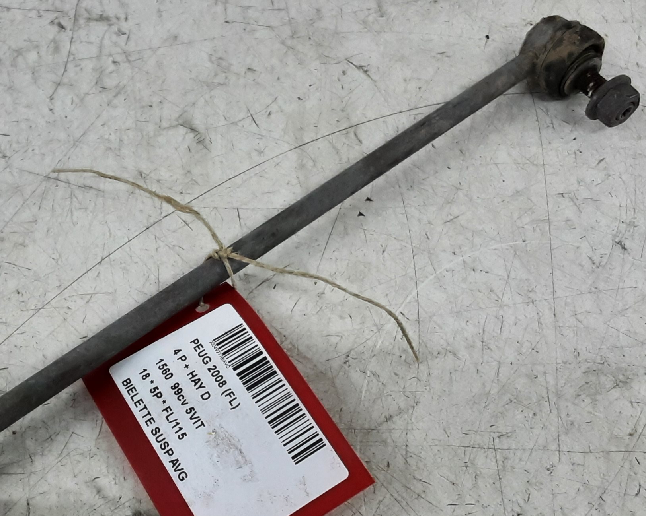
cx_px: 178
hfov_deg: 34.8
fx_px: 1013
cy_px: 314
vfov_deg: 28.5
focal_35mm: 53
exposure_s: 1/50
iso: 100
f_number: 1.9
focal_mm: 2.91
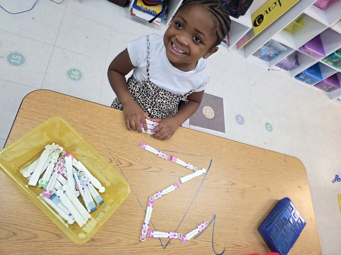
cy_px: 128
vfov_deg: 58.9
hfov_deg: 73.9
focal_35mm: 23
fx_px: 227
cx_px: 170
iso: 400
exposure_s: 1/120
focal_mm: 6.3
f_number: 1.7
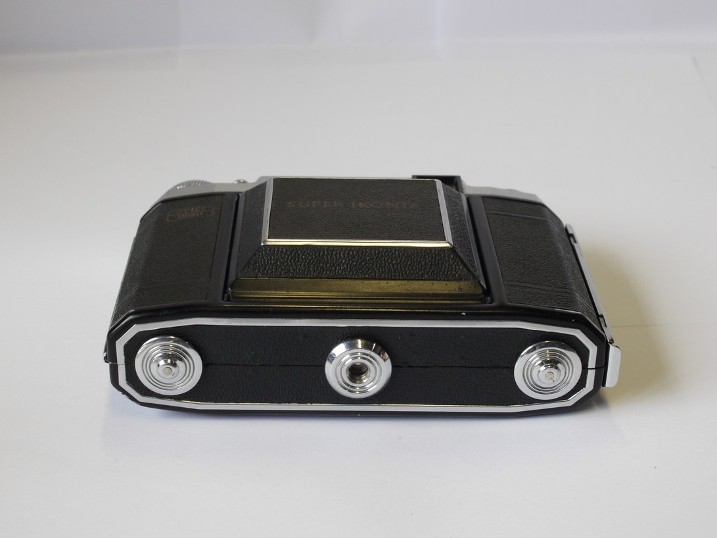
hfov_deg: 29.4
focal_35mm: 66
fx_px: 1367
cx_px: 340
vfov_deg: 22.2
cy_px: 285
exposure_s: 1/60
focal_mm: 30
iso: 400
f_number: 8
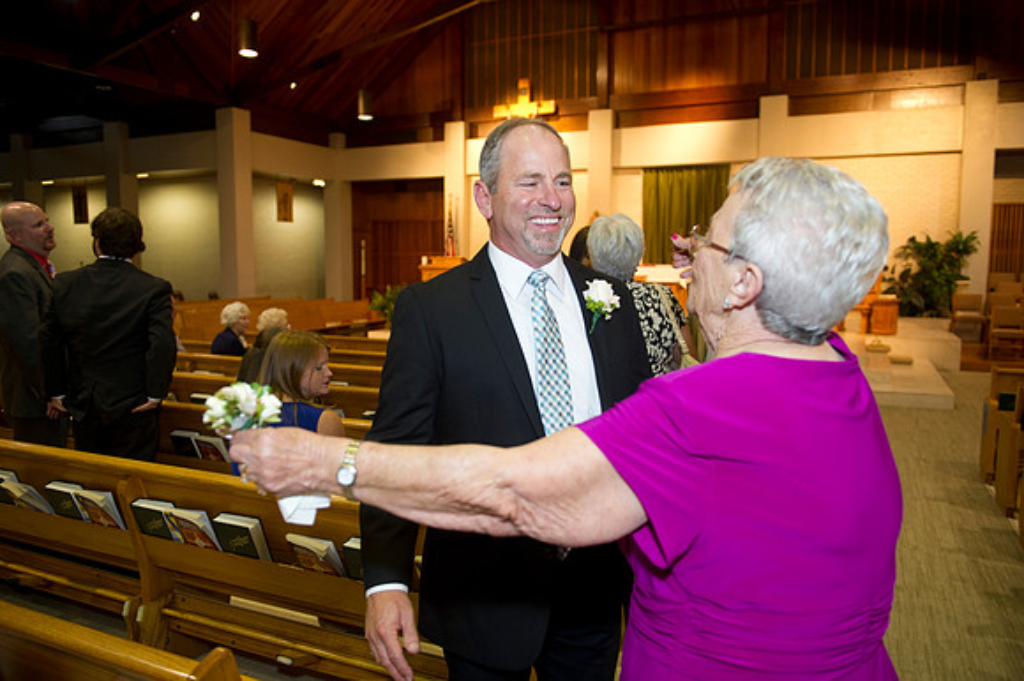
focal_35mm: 27
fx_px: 768
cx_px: 512
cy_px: 340
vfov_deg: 47.9
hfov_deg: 67.4
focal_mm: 27
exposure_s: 1/100
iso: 1600
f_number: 3.2
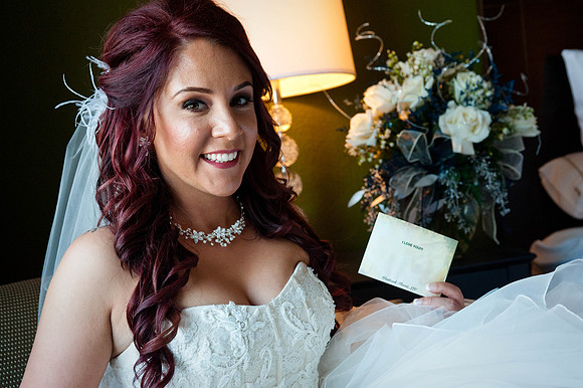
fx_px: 809
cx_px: 292
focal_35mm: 50
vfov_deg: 27.0
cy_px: 194
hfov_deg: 39.6
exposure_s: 1/125
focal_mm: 50
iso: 1250
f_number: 5.6
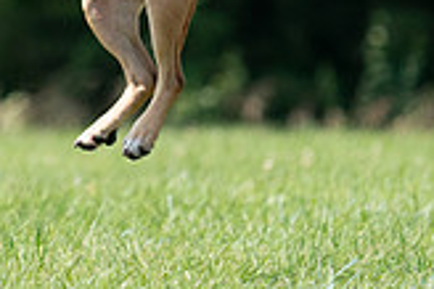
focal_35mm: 1207
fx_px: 14536
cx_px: 3
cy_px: -200
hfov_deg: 1.7
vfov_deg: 1.1
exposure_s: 1/4000
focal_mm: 341
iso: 1600
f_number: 6.3
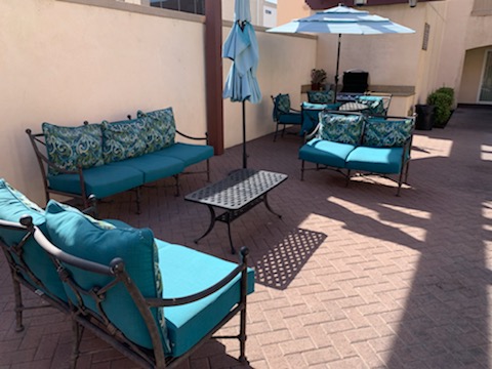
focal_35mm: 26
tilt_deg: -17.1
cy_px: 184
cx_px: 246
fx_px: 370
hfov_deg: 67.3
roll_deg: +0.3
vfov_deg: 53.1
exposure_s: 1/612
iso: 25
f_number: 1.8
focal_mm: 4.25
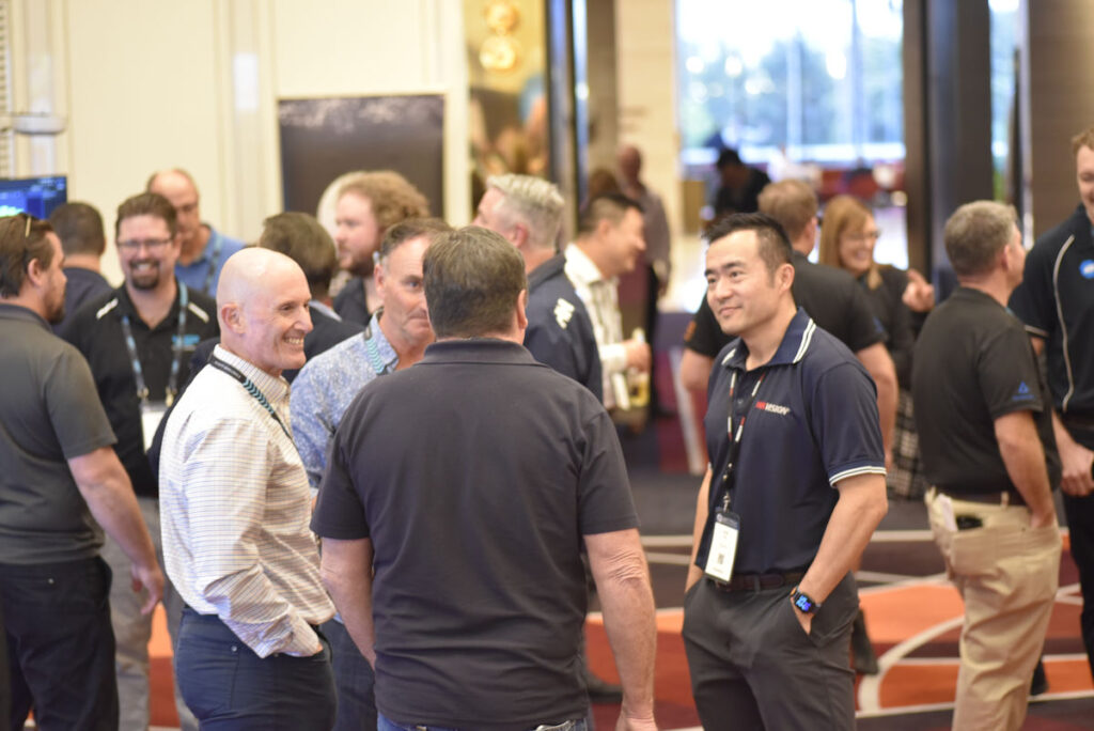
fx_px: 3040
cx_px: 547
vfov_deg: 13.7
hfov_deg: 20.4
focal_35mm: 100
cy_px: 366
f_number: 2.8
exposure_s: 1/125
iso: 4000
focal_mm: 100
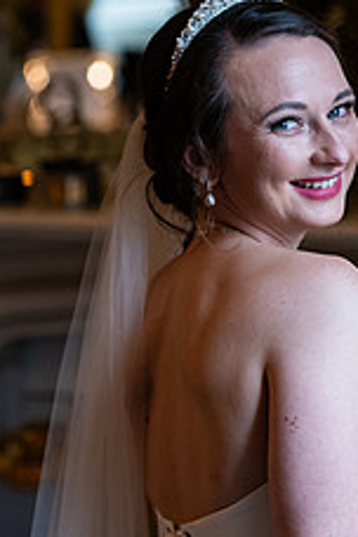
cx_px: 337
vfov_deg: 10.4
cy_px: 422
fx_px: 2938
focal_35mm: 197
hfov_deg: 7.0
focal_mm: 100
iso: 400
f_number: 3.5
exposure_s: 1/160
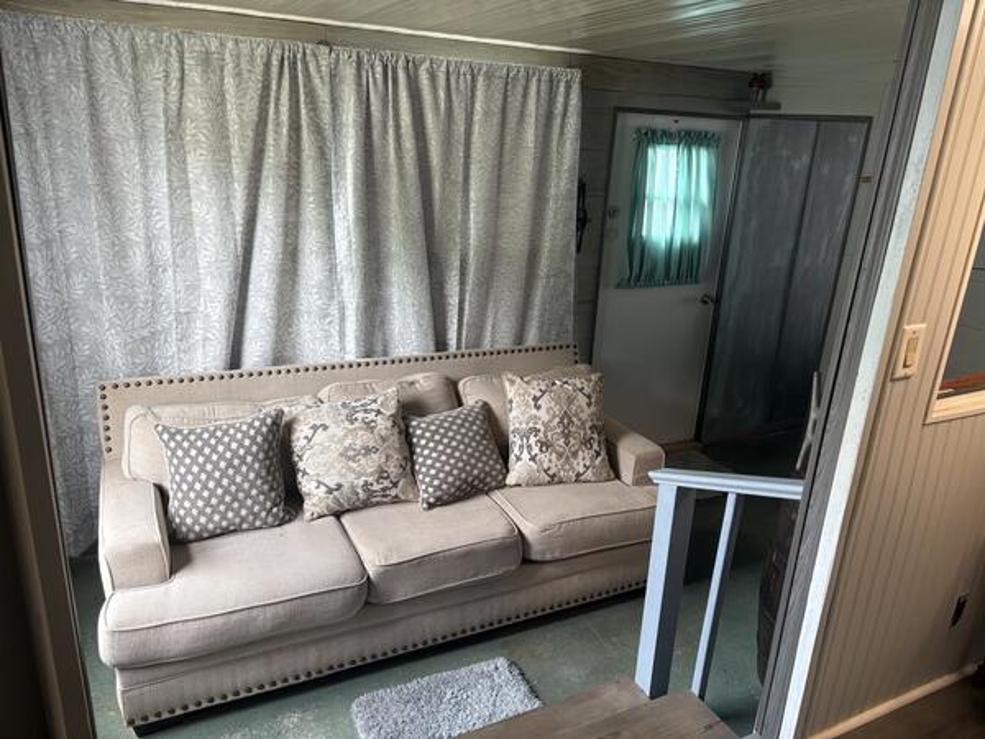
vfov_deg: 53.1
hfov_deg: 67.3
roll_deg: -2.4
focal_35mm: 26
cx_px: 492
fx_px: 740
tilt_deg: -17.6
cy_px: 370
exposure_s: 1/121
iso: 125
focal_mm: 5.96
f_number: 1.6
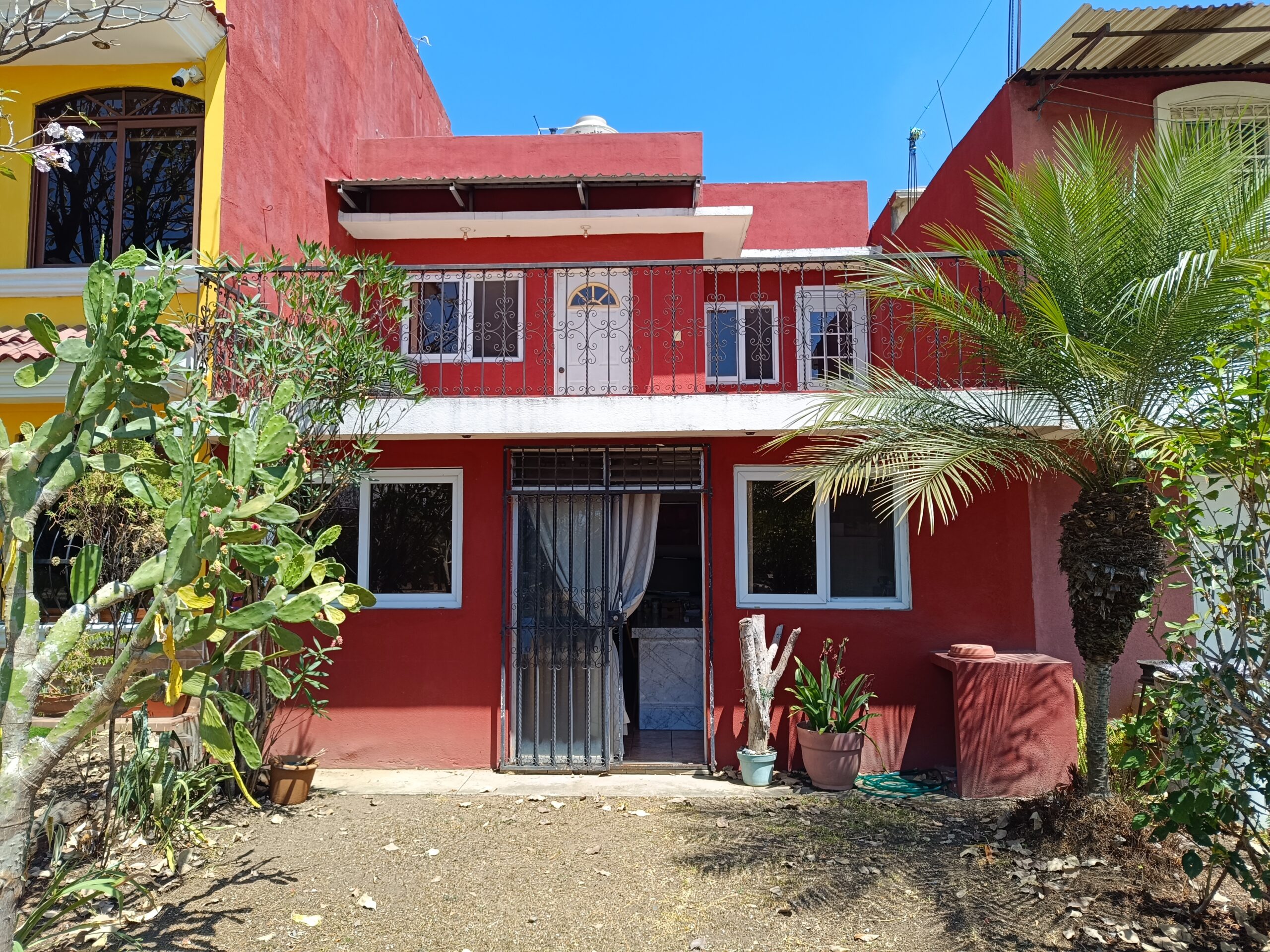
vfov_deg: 56.8
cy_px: 476
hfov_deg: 71.6
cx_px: 635
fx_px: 881
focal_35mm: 24
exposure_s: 1/576
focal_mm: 5.59
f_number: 1.88
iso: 52
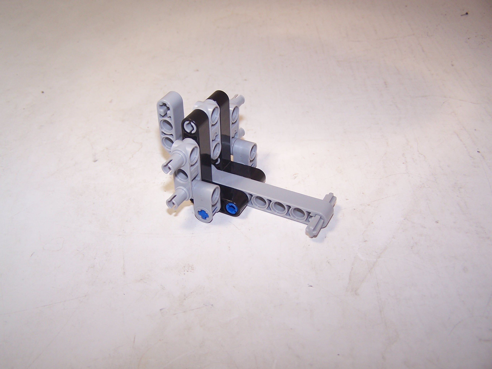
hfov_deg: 49.0
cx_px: 246
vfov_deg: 37.7
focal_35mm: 38
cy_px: 184
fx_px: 540
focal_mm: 6.3
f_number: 2.8
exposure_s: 1/125
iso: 80
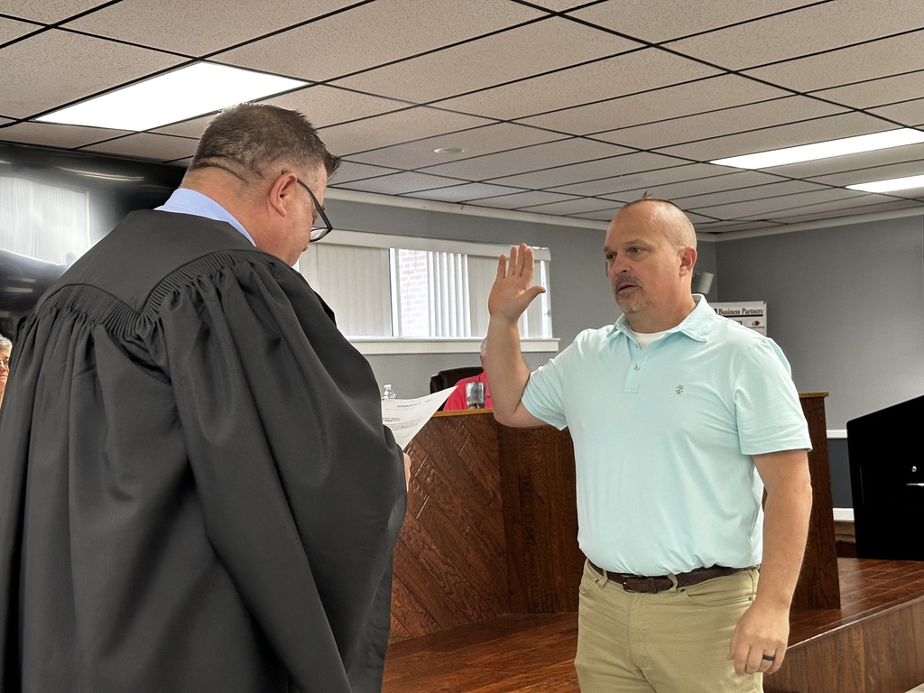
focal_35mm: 48
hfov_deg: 39.7
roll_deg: +2.2
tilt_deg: +3.1
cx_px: 462
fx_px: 1281
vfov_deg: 30.3
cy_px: 346
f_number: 1.78
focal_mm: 6.86
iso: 250
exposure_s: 1/60
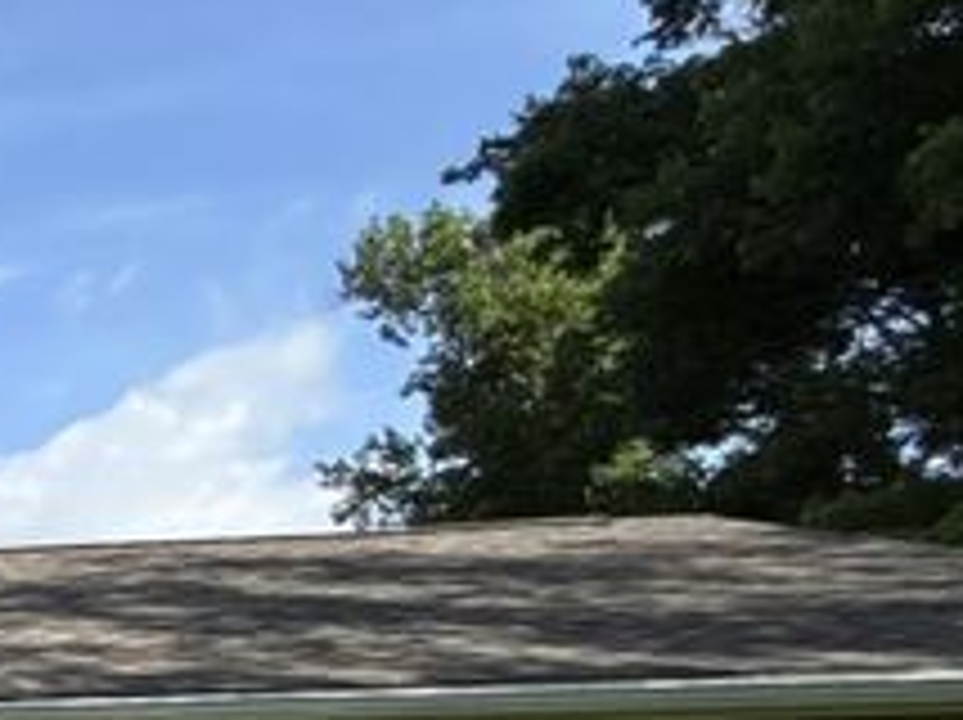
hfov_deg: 18.9
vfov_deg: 20.9
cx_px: -932
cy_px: 770
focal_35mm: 67
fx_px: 1862
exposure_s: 1/1285
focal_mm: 2.22
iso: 50
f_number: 2.2
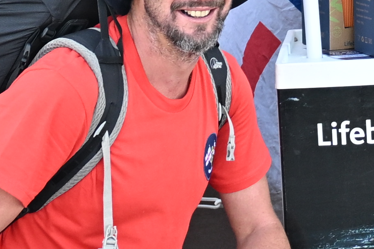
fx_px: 2659
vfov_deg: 5.3
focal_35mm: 256
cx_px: 381
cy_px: -166
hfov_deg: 8.0
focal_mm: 28
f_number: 4
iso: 320
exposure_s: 1/250
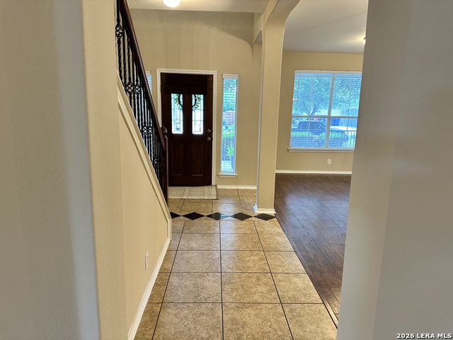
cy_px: 170
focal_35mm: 24
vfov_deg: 56.8
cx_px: 226
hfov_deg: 71.6
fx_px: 314
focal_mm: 6.86
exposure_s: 1/60
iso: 200
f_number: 1.78
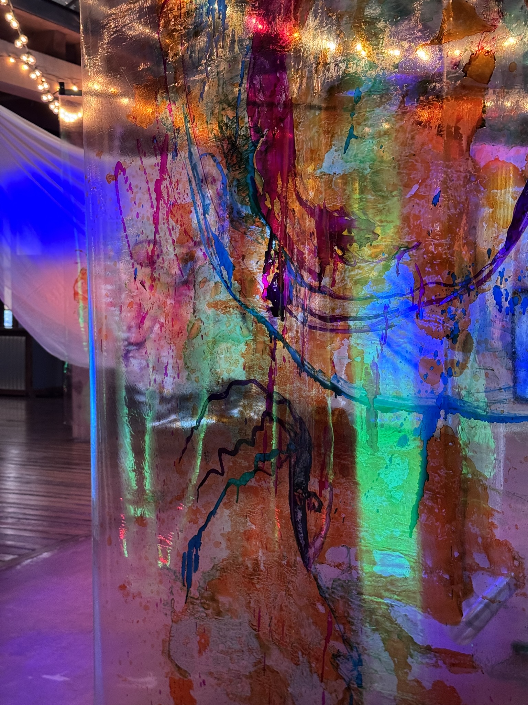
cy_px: 352
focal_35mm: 48
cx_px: 264
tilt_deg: -3.7
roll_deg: +0.4
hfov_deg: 30.3
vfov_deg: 39.7
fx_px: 976
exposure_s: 1/40
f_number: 1.78
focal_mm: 6.76
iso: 320
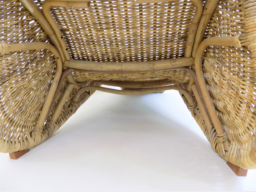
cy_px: 96
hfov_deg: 73.9
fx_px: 170
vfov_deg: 58.9
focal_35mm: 23
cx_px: 128
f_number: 3.1
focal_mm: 4
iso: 125
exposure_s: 1/30
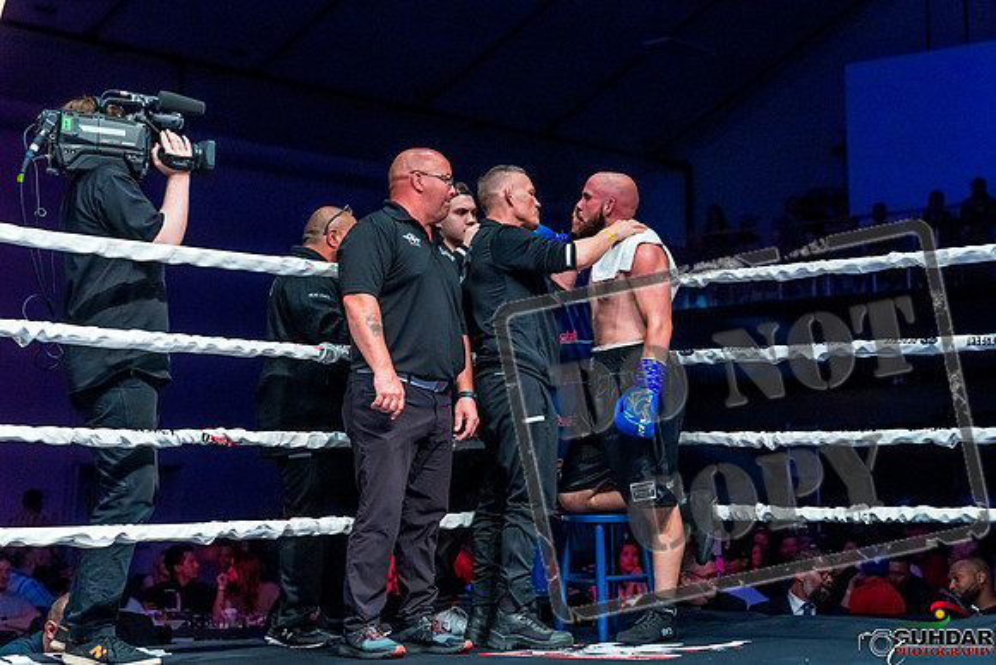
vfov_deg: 18.4
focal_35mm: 74
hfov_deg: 27.3
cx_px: 498
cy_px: 332
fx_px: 2051
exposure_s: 1/1000
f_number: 4
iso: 4000
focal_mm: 70
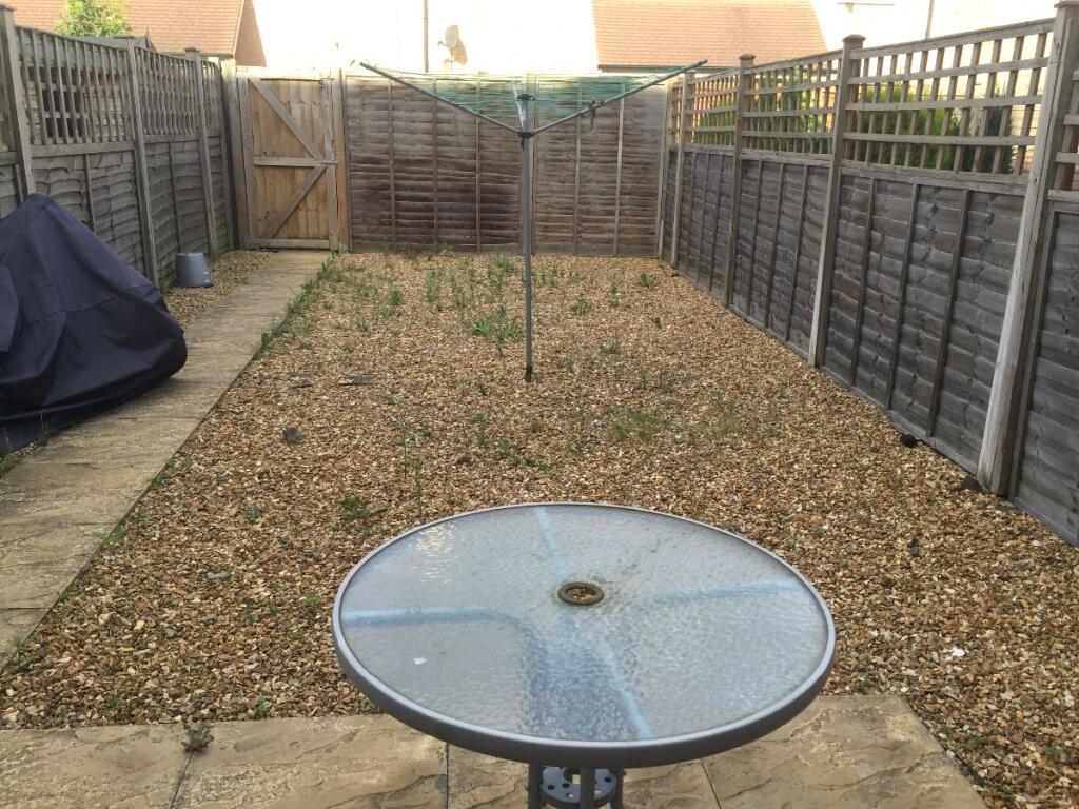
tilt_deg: -18.1
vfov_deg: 48.2
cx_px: 540
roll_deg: -1.6
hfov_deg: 61.7
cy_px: 404
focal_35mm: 29
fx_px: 904
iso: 32
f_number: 2.2
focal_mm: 4.15
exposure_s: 1/412
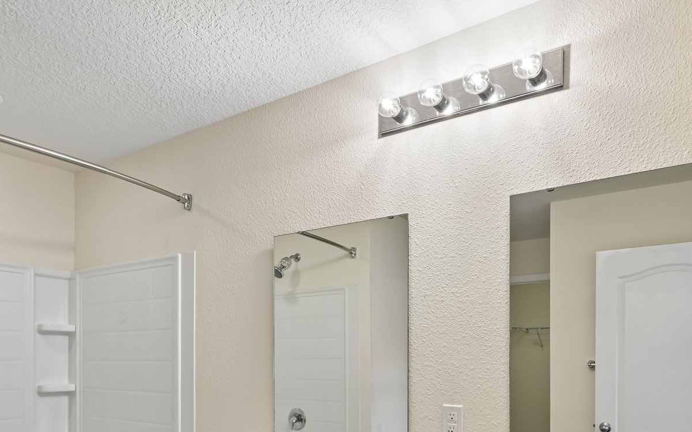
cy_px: 366
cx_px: 323
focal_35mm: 28
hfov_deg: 66.4
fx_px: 528
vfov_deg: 41.9
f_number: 8
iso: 400
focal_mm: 16
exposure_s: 1/15
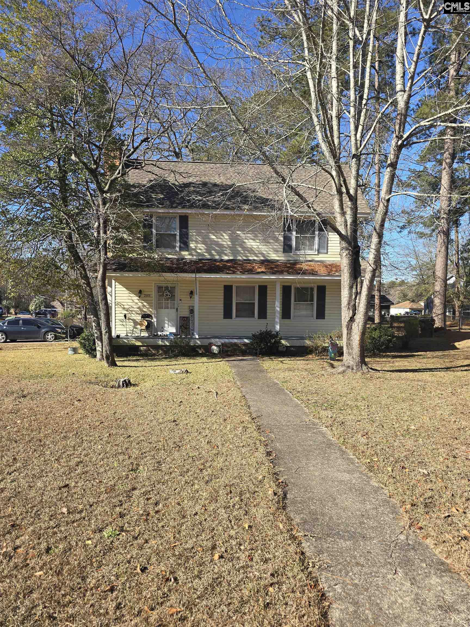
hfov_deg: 58.9
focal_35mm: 23
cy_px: 314
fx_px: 416
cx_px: 235
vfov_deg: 73.9
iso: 12
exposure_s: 1/443
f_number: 1.7
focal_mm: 6.3
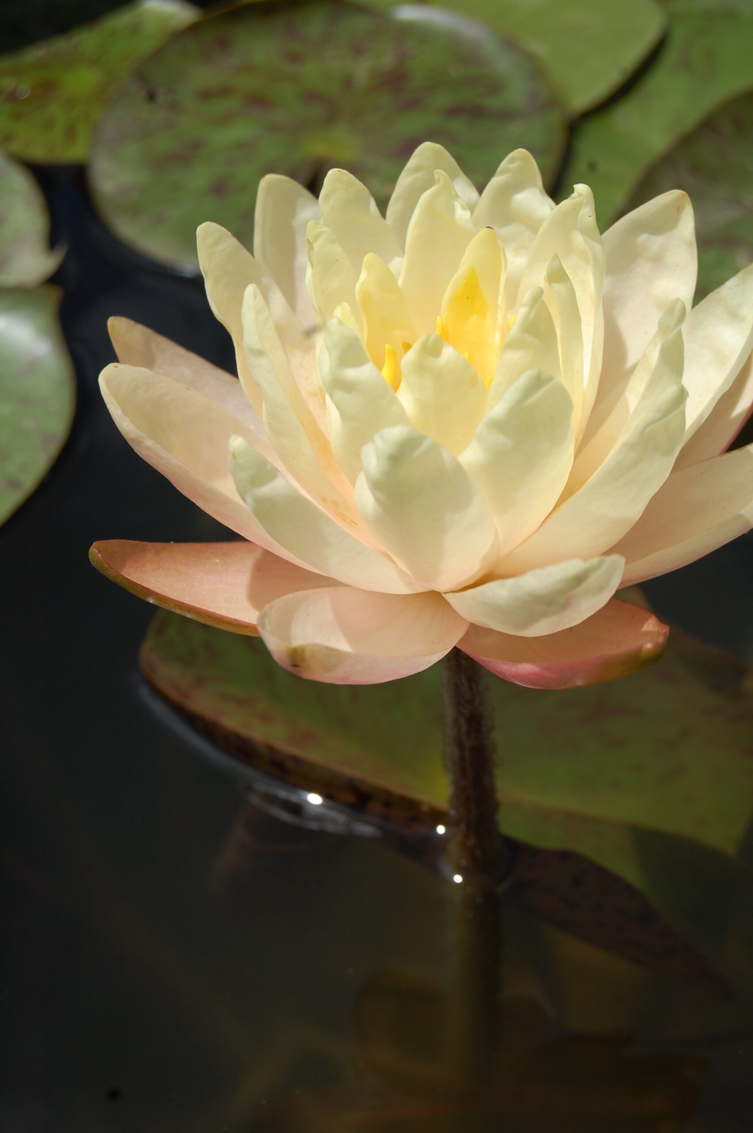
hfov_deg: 18.1
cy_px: 566
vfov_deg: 27.0
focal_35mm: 75
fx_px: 2357
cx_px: 376
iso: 200
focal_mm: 50
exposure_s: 1/500
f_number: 11
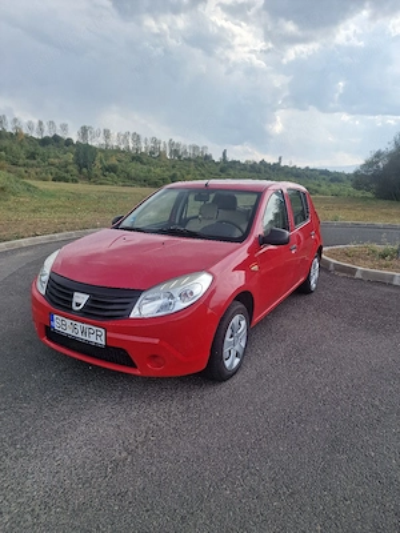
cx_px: 200
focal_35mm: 23
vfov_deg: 73.9
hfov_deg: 58.9
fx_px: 354
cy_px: 266
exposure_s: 1/500
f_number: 1.8
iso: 50
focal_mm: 6.4
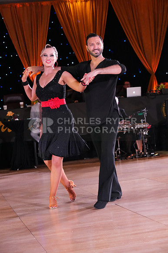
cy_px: 126
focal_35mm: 81
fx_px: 567
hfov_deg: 16.9
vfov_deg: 25.1
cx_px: 84
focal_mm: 81
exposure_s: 1/250
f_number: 6.3
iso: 8000
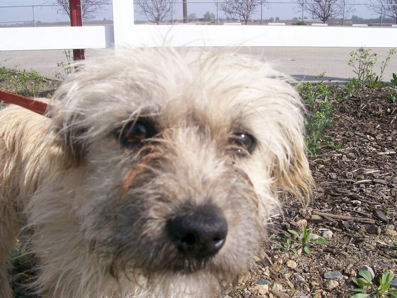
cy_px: 149
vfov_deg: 39.7
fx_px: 413
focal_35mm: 36
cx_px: 198
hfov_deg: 51.4
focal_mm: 6
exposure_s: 1/584
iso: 80
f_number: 4.8
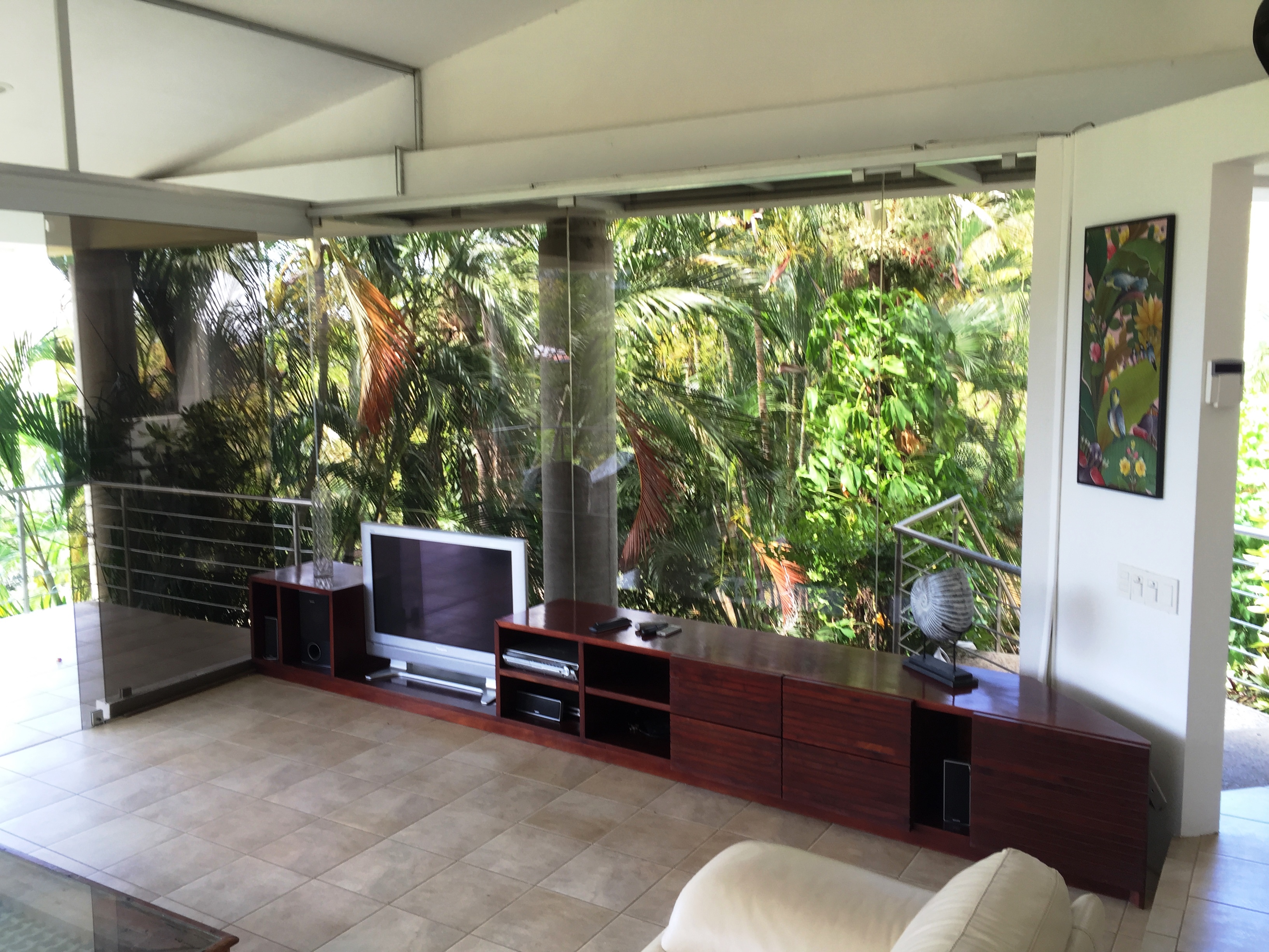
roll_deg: -1.4
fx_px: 1063
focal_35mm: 29
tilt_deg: -7.2
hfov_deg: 61.7
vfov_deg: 48.2
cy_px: 476
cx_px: 634
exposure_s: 1/60
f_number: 2.2
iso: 32
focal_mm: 4.15
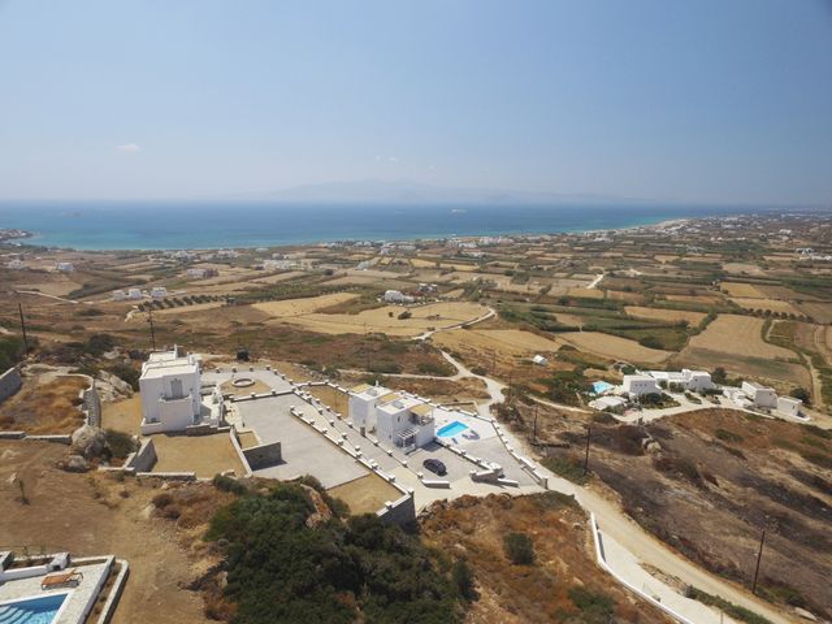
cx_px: 416
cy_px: 312
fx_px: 481
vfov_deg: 66.0
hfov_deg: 81.7
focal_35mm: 20
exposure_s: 1/100
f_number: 2.8
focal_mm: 3.61
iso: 100
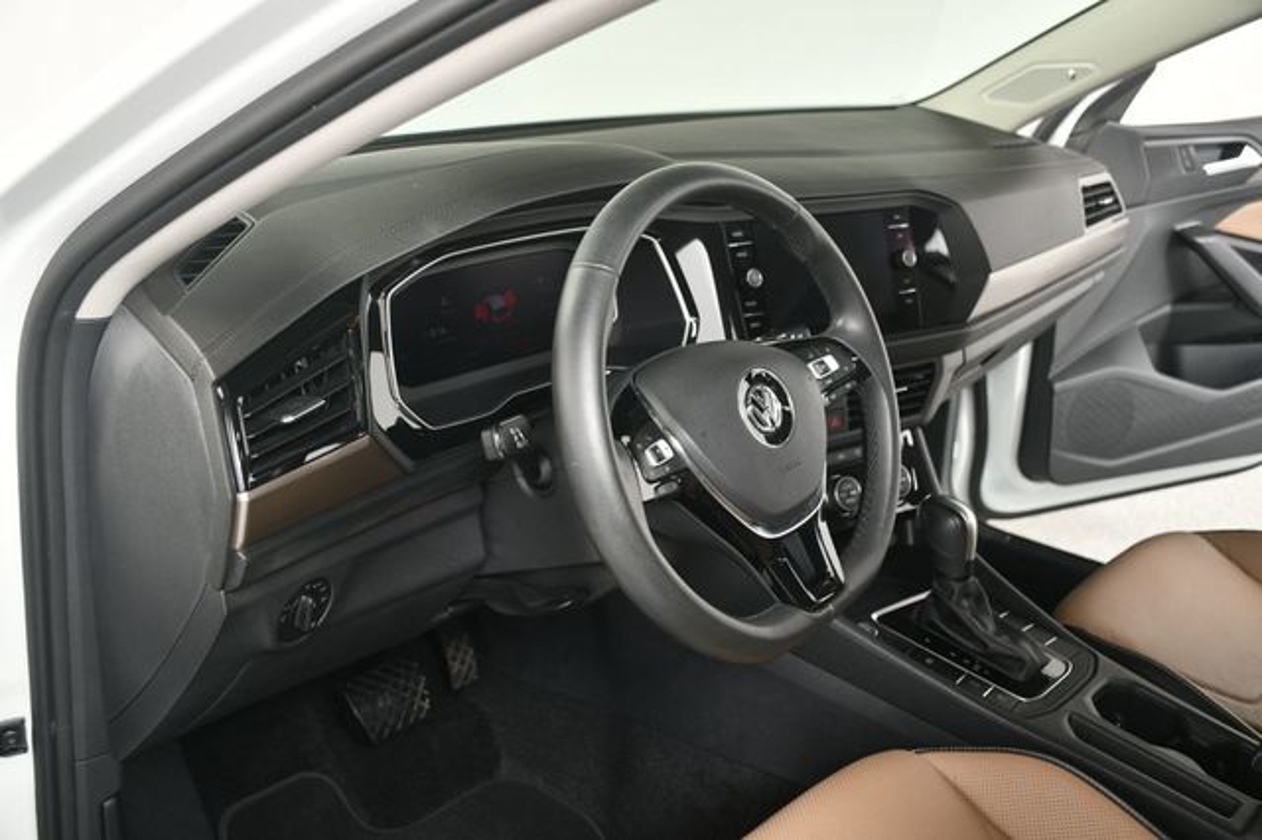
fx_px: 1366
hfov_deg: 49.6
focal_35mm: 39
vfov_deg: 34.2
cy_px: 420
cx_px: 631
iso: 100
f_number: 3.8
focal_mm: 26
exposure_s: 1/160
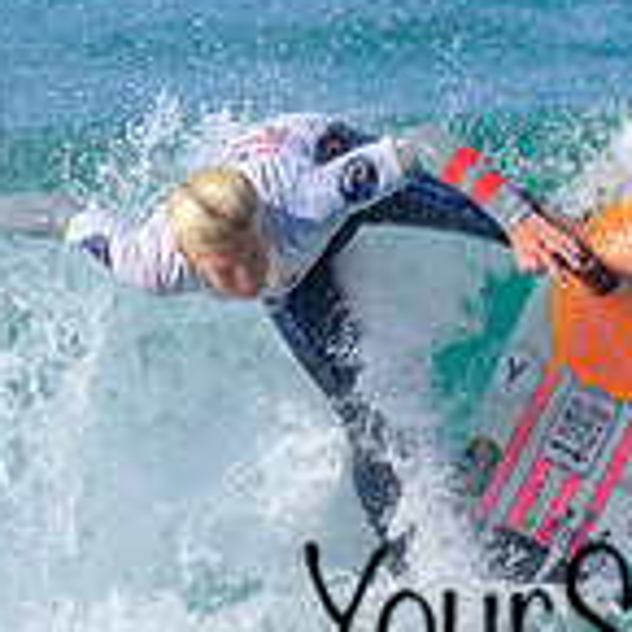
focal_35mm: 3731
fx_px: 77067
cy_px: 389
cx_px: 533
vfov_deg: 0.5
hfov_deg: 0.5
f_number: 6.3
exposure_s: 1/2000
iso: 320
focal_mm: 800
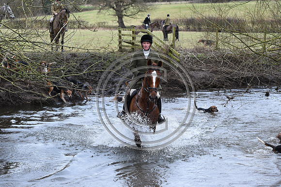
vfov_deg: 14.8
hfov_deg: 22.2
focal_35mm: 92
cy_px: 94
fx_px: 718
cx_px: 140
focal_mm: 92
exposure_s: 1/1250
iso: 2000
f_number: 5.6
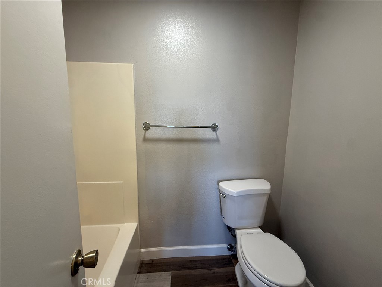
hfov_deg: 102.1
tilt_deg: -7.7
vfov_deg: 85.7
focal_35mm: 14
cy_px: 144
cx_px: 191
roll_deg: -1.2
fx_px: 154
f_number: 2.2
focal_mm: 2.22
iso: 320
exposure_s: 1/120
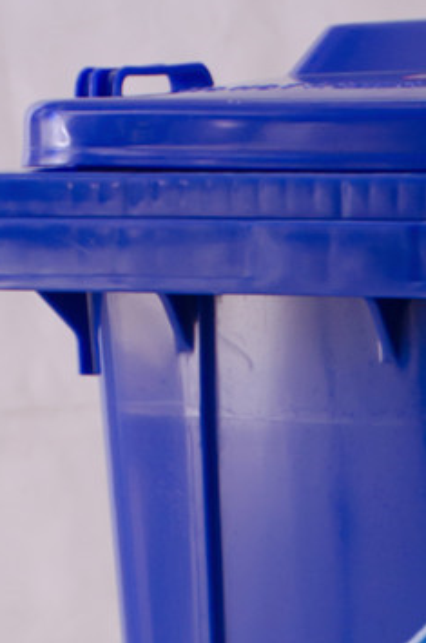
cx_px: 557
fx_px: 4097
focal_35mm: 230
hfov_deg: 5.9
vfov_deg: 8.8
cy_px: 867
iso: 320
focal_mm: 45
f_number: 4.5
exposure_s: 1/125
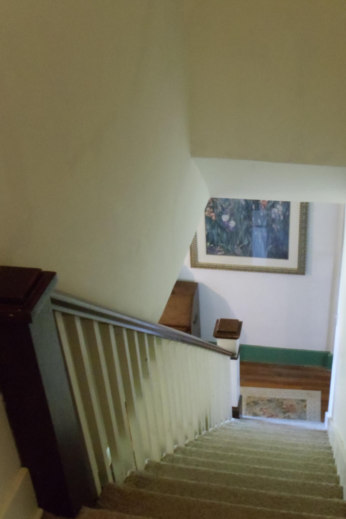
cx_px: 216
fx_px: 893
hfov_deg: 21.9
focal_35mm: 62
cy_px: 263
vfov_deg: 32.4
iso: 800
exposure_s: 1/20
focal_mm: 6
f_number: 3.5
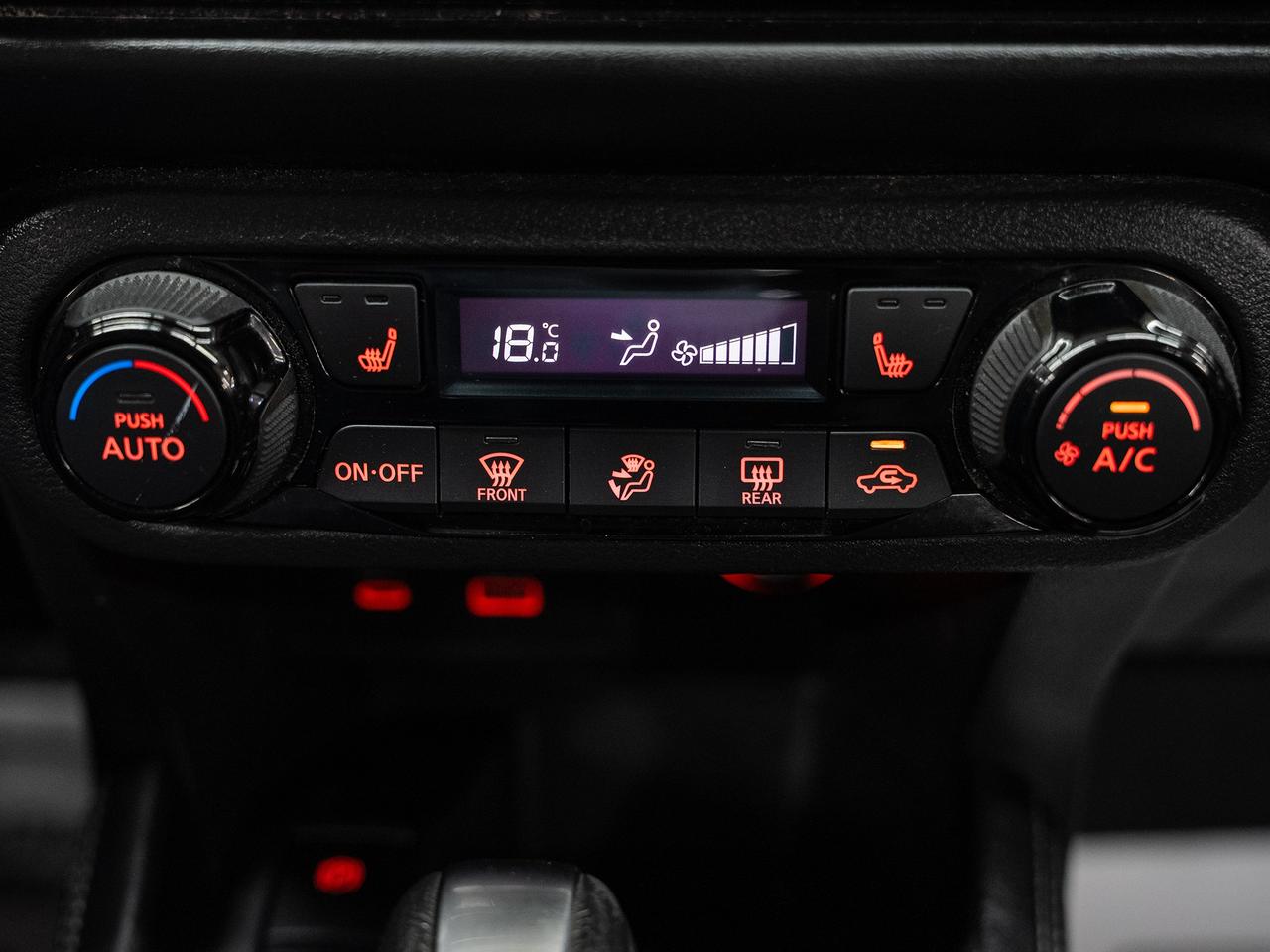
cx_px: 629
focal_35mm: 43
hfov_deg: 43.8
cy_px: 476
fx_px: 1580
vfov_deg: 33.5
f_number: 3.5
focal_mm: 37.8
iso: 1000
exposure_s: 1/40
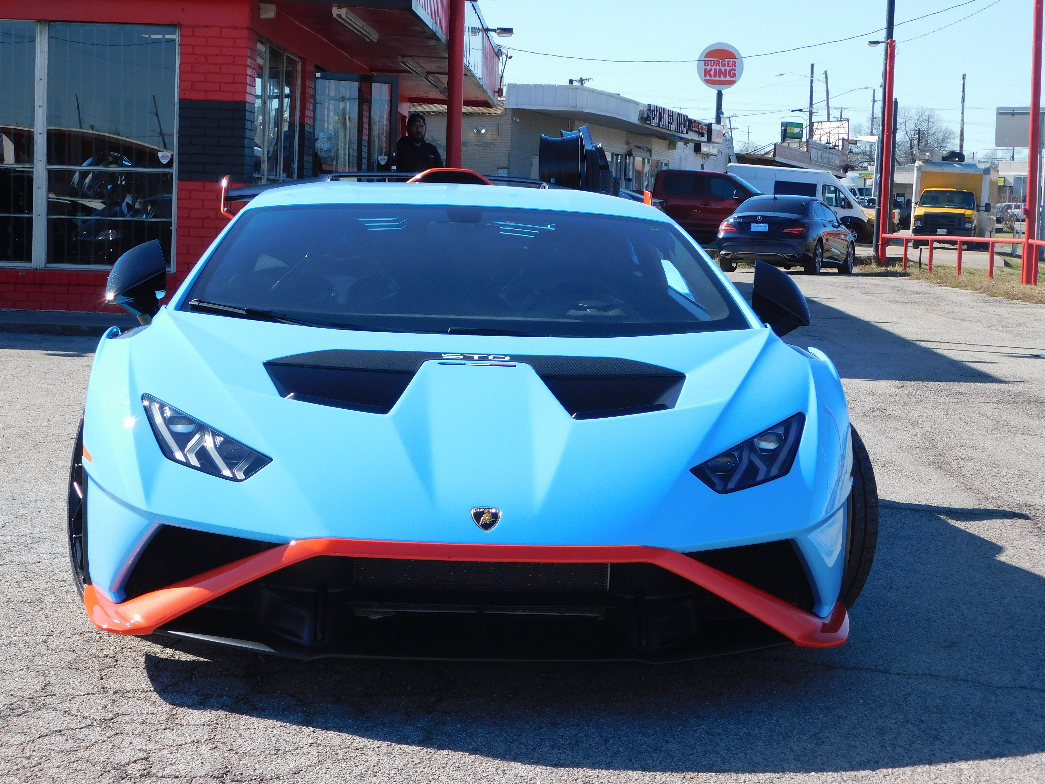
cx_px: 522
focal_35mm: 71
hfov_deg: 27.4
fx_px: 2143
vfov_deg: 20.7
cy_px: 392
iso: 125
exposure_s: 1/500
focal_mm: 12.6
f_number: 4.3
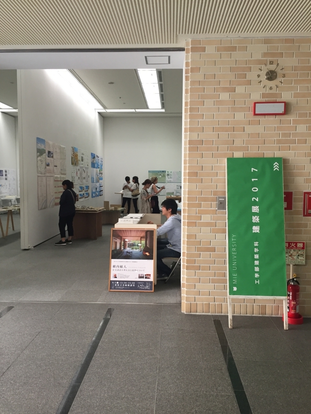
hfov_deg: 48.2
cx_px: 156
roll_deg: -0.4
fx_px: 347
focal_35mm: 29
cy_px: 207
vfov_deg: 61.7
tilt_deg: -3.5
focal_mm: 4.15
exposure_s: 1/30
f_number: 2.2
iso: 50
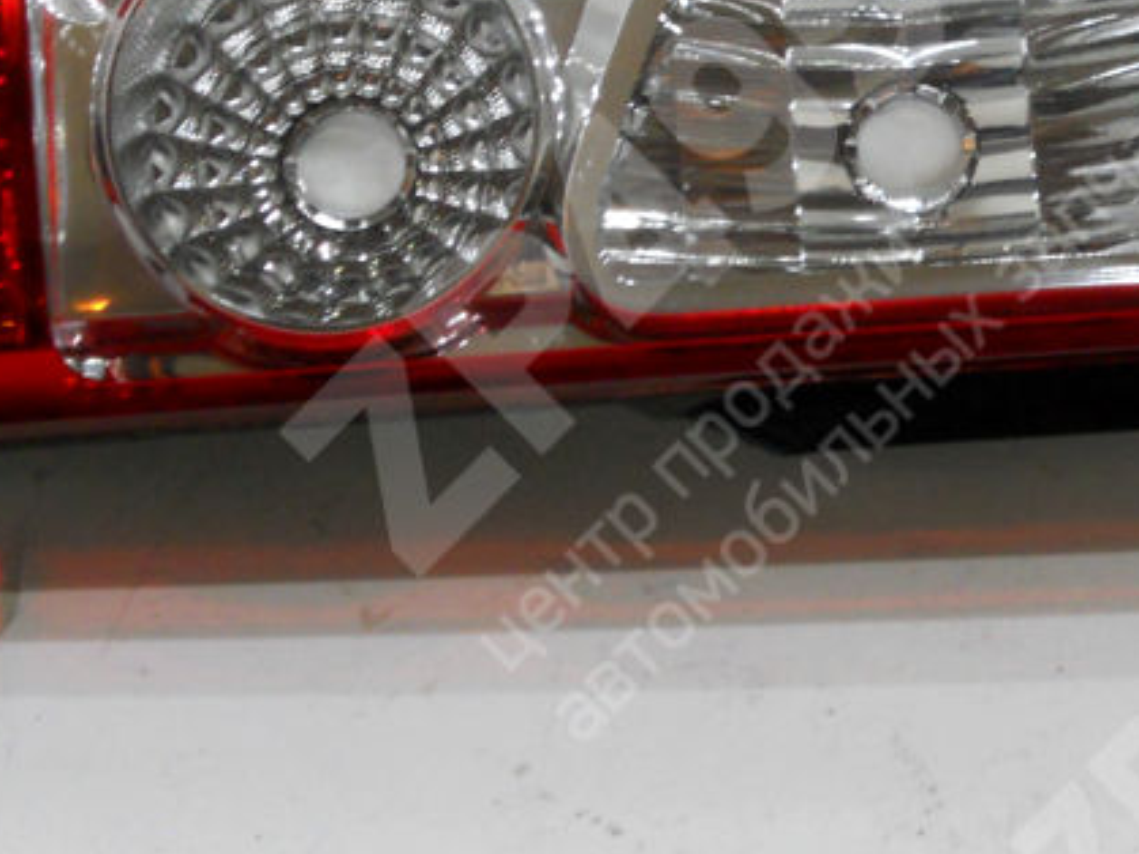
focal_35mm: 129
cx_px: 796
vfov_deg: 11.4
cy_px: 136
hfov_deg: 15.2
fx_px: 4243
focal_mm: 9.8
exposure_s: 1/30
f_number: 4.8
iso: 250
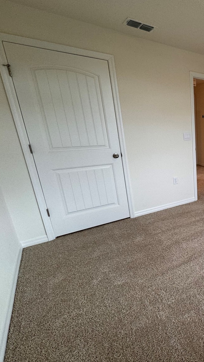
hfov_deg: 39.5
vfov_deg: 83.8
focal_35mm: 21
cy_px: 180
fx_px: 202
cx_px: 242
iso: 100
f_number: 2.2
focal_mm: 2.22
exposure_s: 1/120
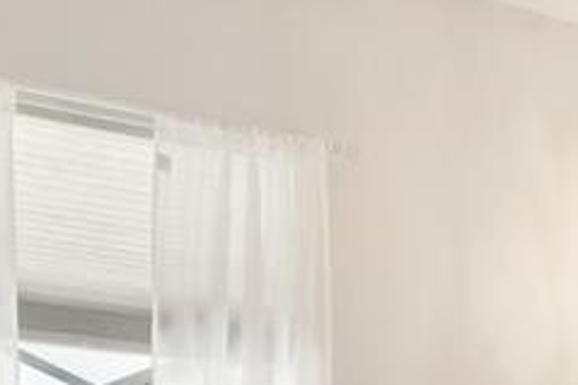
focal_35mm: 107
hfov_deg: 18.7
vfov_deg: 11.9
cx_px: 551
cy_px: 666
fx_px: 1717
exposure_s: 1/10
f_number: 8
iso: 400
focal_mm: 16
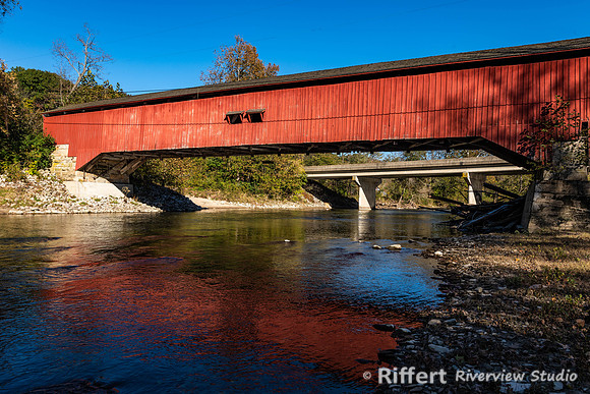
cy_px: 197
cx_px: 295
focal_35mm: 24
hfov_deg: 73.7
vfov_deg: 53.2
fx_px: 393
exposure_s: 1/160
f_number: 8
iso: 90
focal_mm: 24
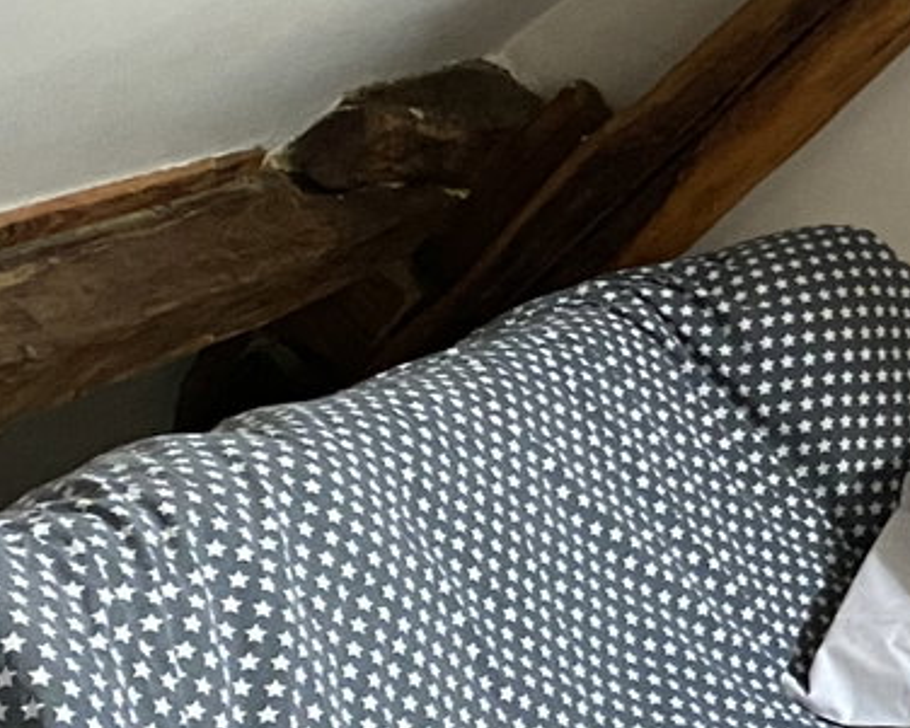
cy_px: 169
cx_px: 1605
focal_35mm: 108
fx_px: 2909
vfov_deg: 14.2
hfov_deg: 15.4
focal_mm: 4.25
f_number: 1.8
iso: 500
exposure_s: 1/43
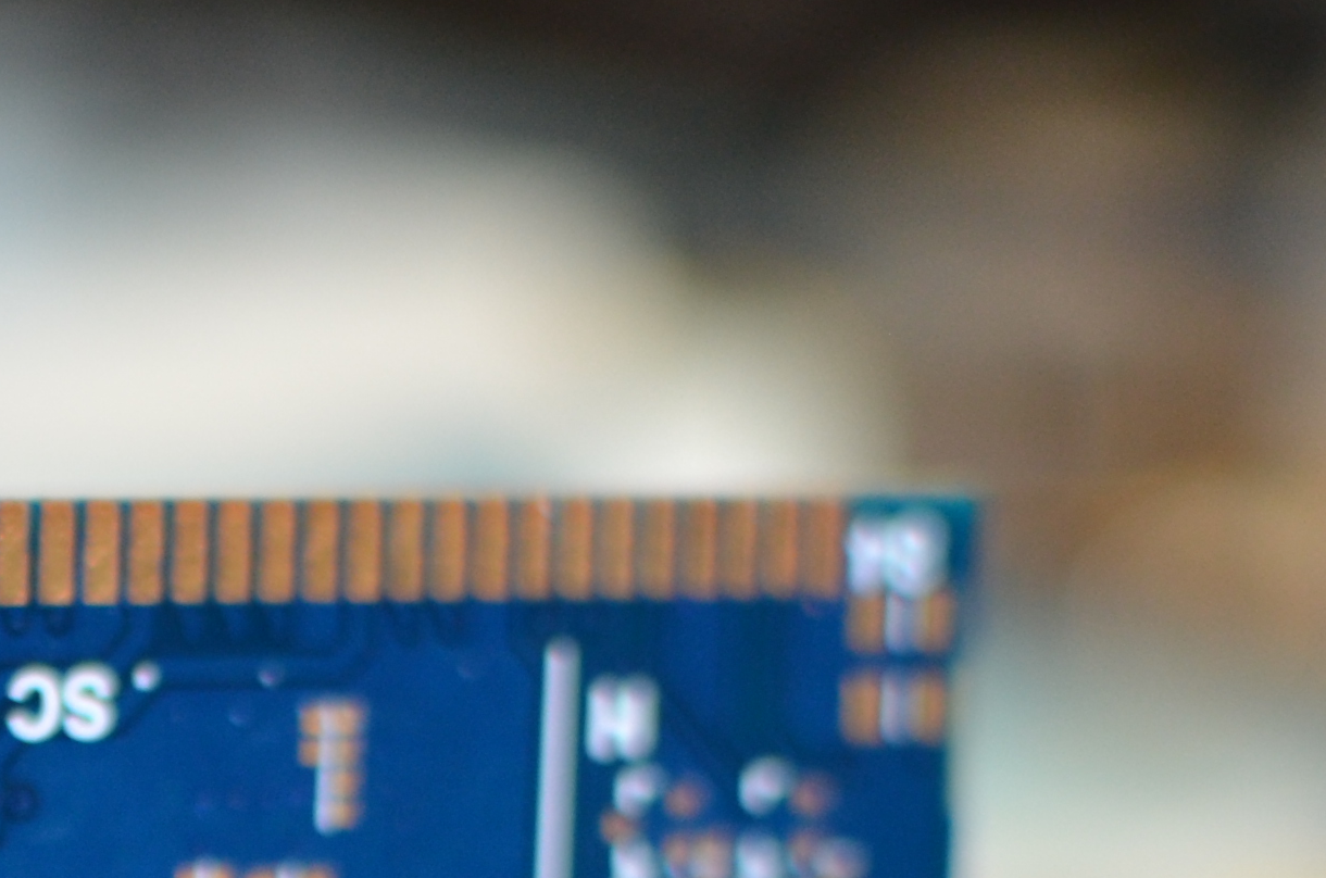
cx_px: -551
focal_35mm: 212
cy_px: 1516
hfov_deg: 9.5
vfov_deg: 6.3
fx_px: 7793
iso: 360
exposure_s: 1/60
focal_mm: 35
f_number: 2.8
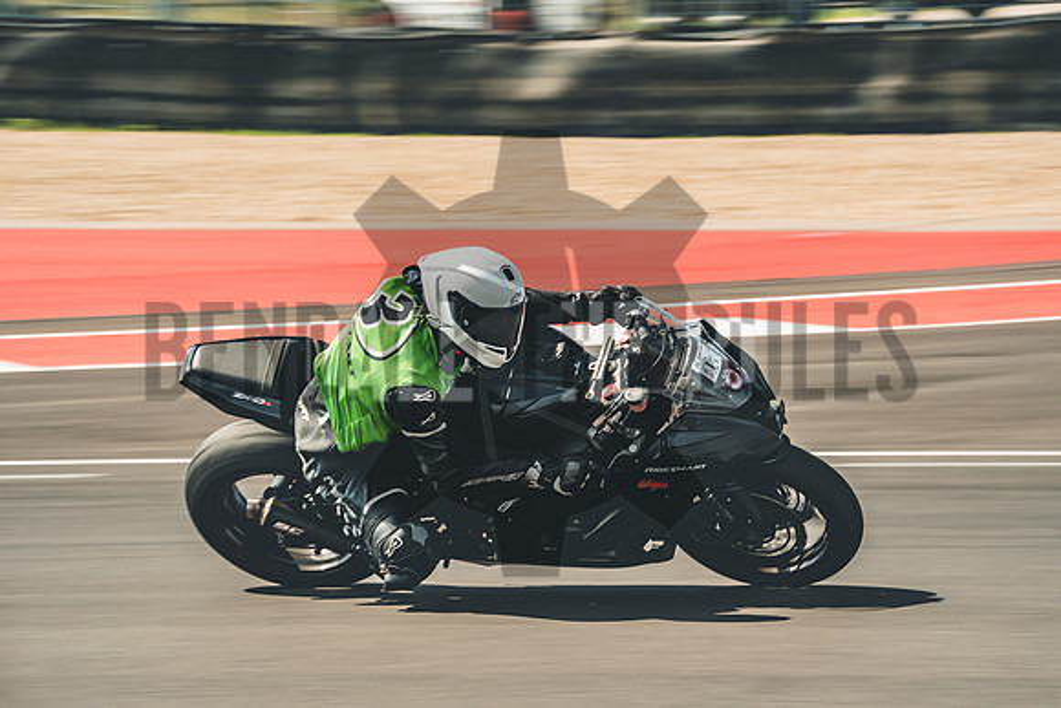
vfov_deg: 5.2
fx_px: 7812
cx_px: 530
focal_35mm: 265
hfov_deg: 7.8
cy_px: 354
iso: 320
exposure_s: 1/250
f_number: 10
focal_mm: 176.7
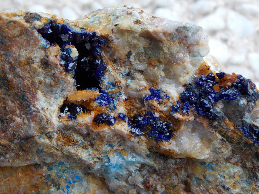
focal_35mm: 97
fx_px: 726
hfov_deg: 20.2
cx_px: 130
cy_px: 97
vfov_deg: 15.2
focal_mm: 17.2
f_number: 4.6
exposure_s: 1/30
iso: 200
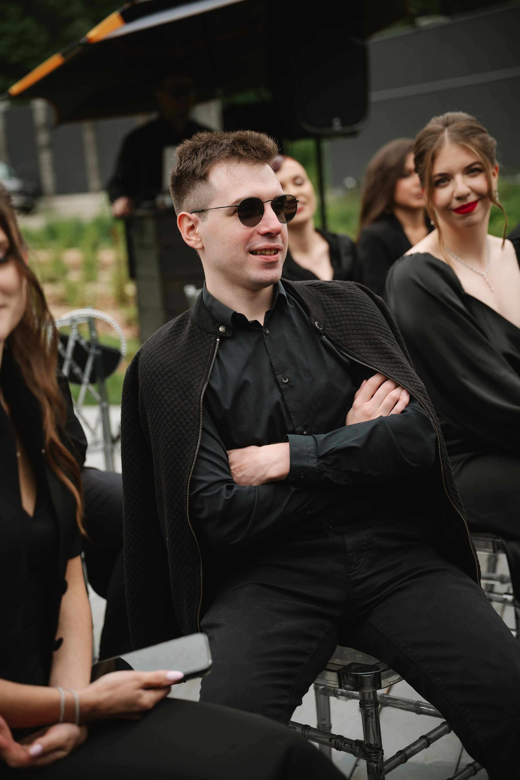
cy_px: 390
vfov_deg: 31.4
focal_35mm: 64
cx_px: 260
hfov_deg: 21.2
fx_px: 1387
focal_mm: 64
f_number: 2.8
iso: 80
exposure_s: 1/400
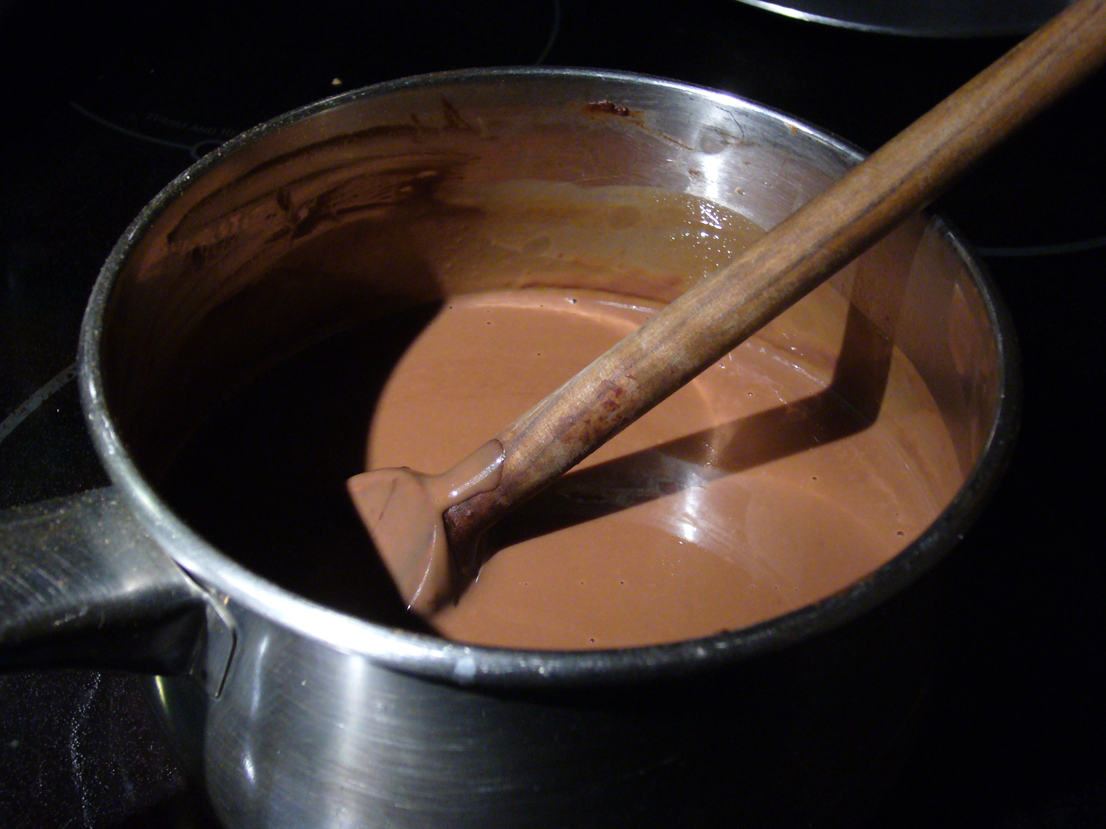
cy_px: 414
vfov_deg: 26.6
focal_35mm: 55
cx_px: 553
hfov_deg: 34.9
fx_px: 1757
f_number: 3.5
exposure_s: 1/8
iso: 200
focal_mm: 9.1
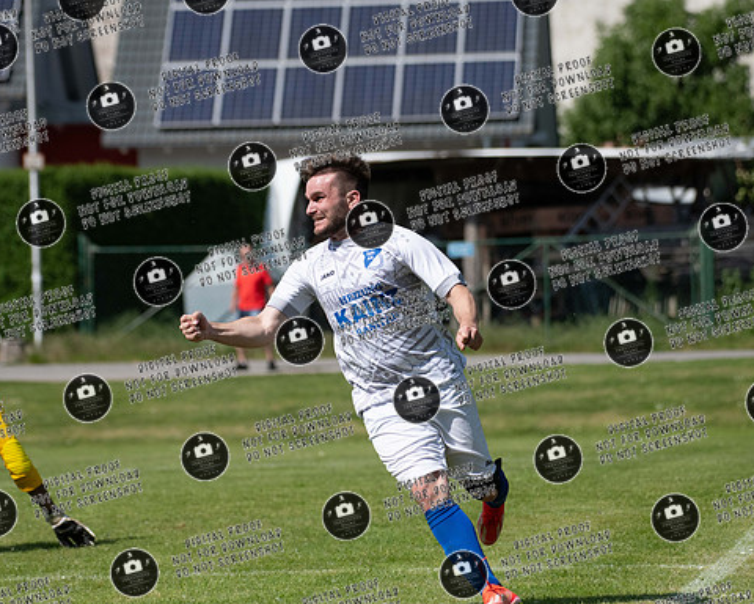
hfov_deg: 8.5
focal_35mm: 227
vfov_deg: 6.8
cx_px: 402
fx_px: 5066
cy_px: 303
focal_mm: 200
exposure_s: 1/8000
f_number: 5.6
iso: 1000
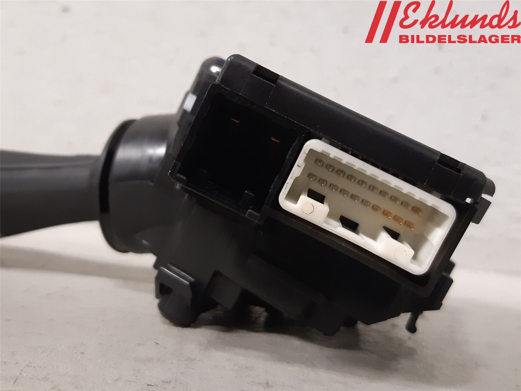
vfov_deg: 53.1
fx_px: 391
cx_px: 260
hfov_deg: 67.3
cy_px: 196
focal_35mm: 26
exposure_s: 1/33
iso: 250
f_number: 1.7
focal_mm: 3.93
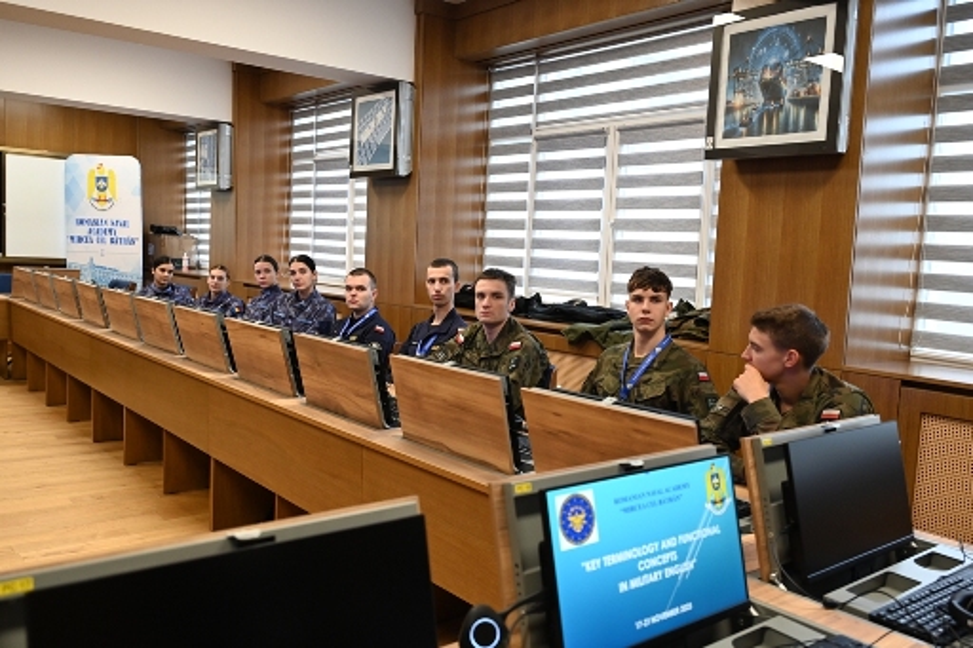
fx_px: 838
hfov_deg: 60.3
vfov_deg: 42.3
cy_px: 324
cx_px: 486
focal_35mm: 31
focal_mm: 31
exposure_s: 1/125
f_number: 4
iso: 1600
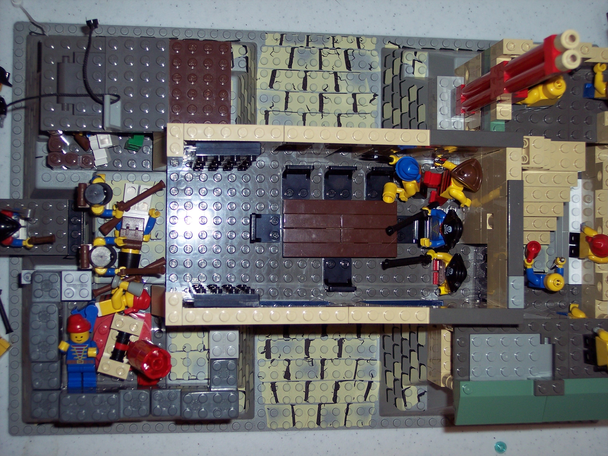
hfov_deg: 36.8
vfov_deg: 28.0
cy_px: 228
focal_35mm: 52
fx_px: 913
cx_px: 304
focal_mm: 10.7
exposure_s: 1/60
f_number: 3.4
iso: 100
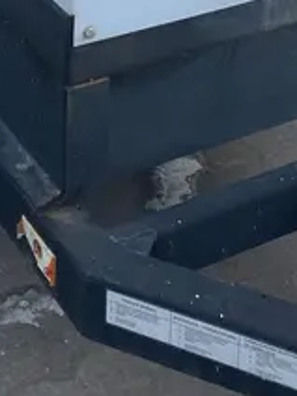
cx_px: 95
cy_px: -262
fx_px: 1110
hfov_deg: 15.2
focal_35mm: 97
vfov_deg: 17.4
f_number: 1.8
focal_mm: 3.99
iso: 32
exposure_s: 1/121
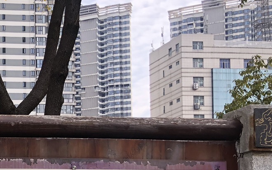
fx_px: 667
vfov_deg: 13.7
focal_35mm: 90
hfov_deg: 20.1
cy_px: 249
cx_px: -129
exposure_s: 1/592
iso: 20
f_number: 1.8
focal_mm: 3.99
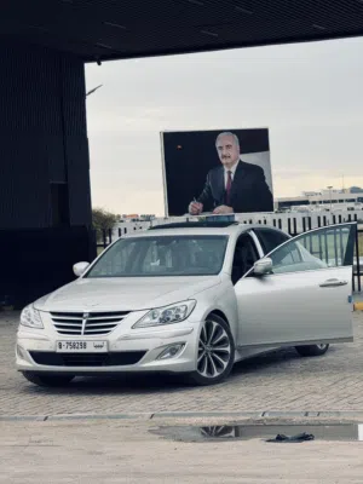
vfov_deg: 16.4
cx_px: 182
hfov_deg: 12.3
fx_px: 1678
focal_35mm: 120
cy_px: 242
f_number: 2.8
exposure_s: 1/240
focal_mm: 15.66
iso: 64
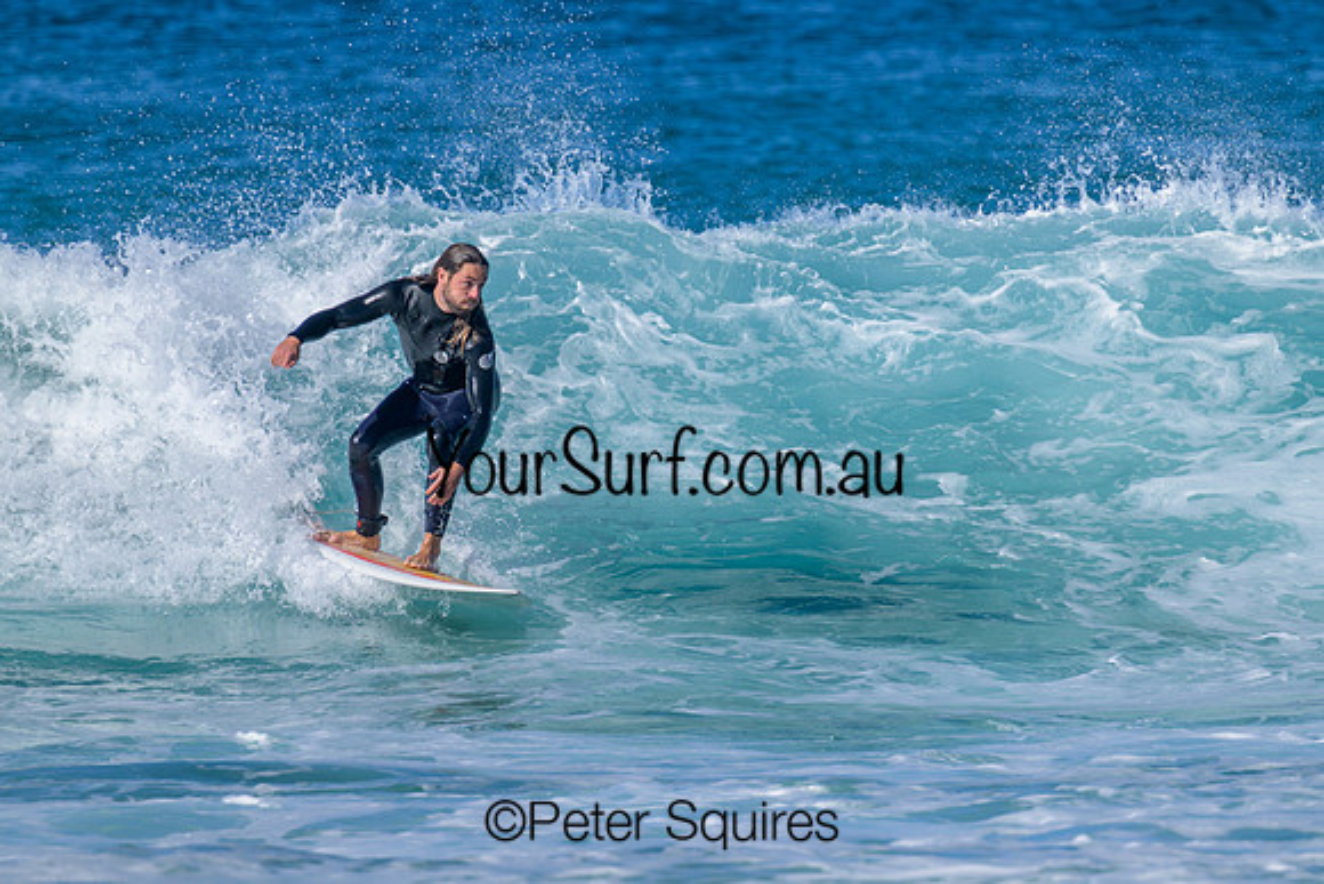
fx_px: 28330
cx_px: 828
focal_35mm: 770
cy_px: 384
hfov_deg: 2.7
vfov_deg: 1.8
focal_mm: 560
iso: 360
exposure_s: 1/1600
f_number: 8
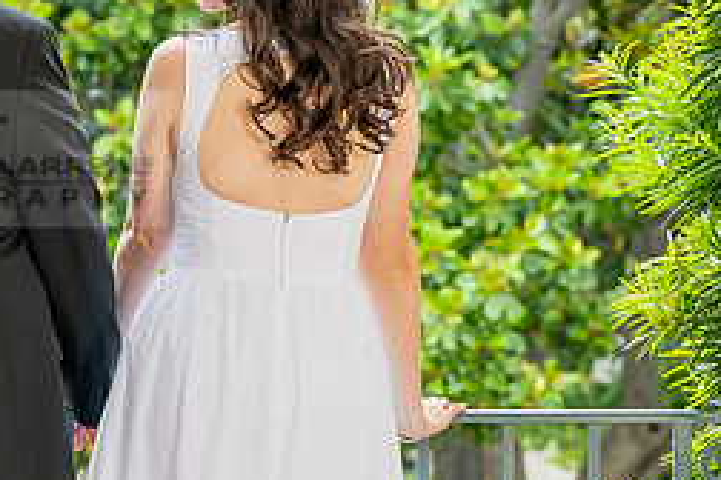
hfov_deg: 7.6
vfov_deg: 5.1
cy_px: 232
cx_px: 55
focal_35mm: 271
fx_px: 5427
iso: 200
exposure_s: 1/200
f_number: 4
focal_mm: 70
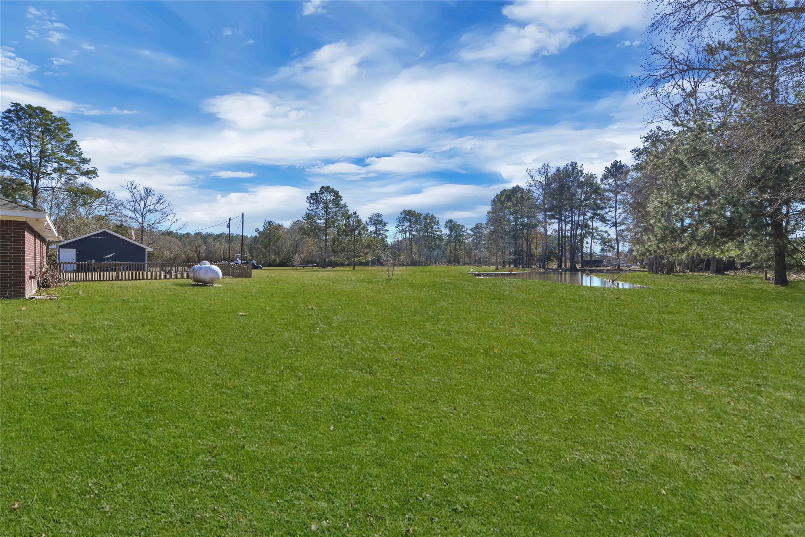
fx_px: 313
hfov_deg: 104.3
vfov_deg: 81.2
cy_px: 268
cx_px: 402
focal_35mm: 14
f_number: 8
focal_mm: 14
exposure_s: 1/320
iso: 100
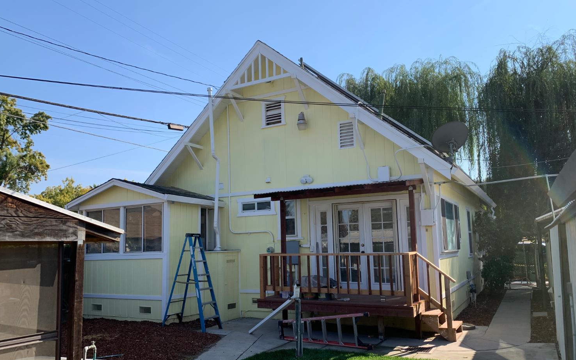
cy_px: 200
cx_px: 290
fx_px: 440
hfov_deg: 66.5
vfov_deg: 44.5
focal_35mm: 28
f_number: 1.8
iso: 25
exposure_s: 1/1812
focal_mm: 4.25
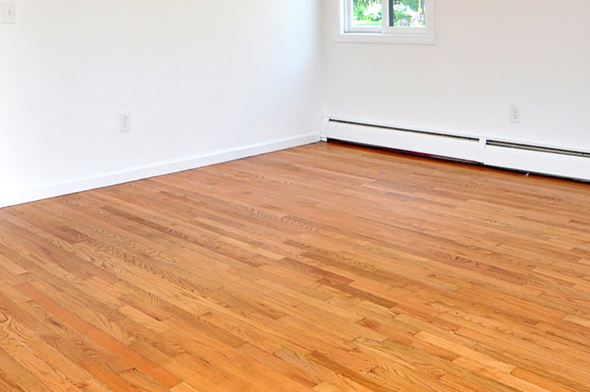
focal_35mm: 38
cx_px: 285
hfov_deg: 50.7
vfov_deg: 32.1
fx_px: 622
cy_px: -3
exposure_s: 1/100
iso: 200
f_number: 5
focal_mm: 10
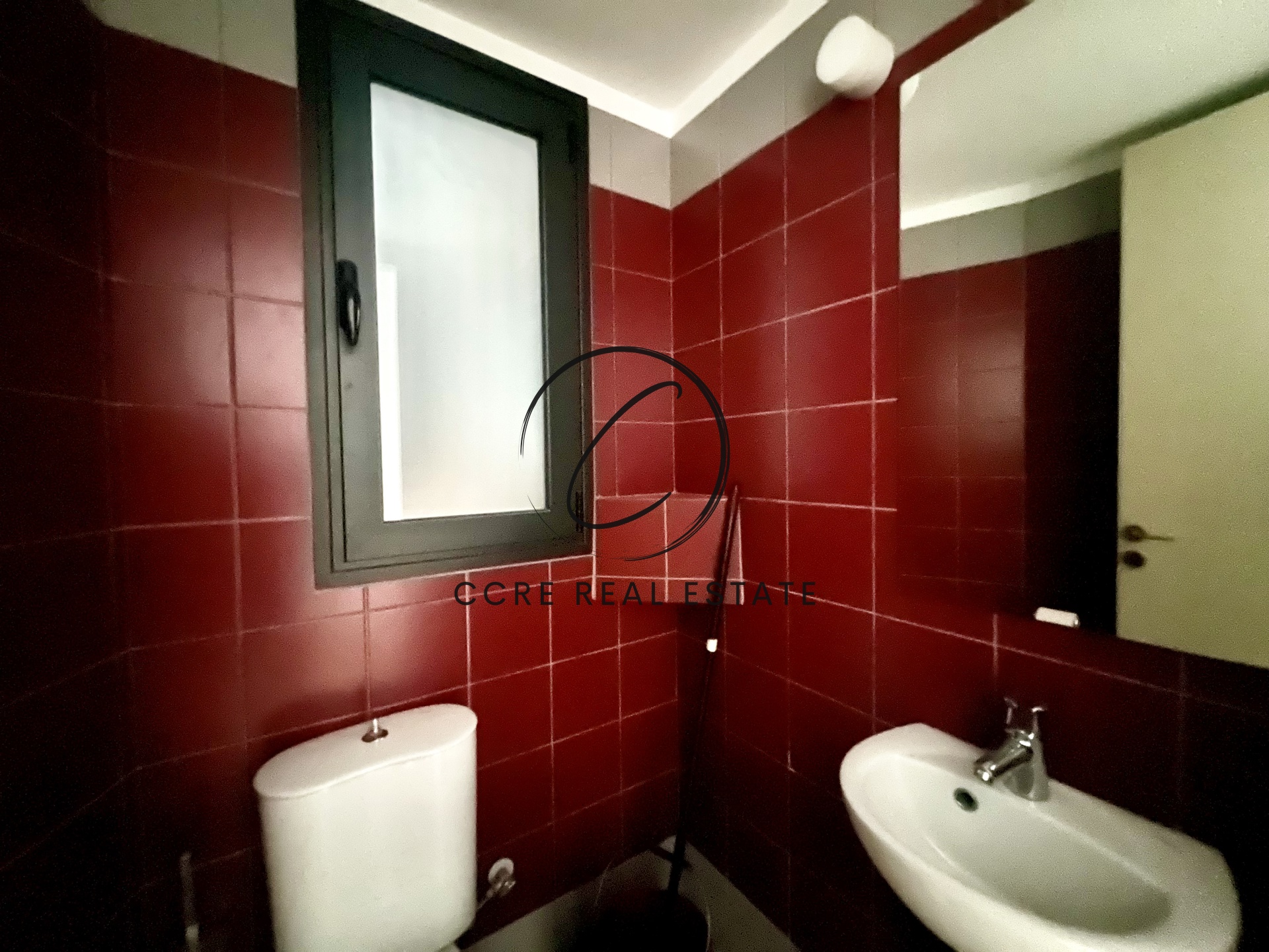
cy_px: 476
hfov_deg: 106.2
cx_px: 634
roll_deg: +0.7
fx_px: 477
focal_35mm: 13
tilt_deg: -2.5
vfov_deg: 89.9
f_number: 1.8
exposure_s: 1/4
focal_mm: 1.57
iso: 4000
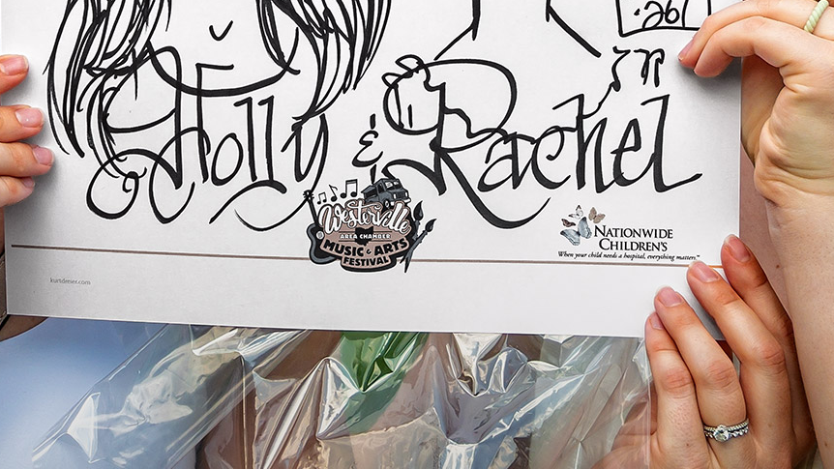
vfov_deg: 11.3
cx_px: 334
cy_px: -127
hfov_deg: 20.3
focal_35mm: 105
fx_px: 2322
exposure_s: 1/500
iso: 100
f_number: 5.6
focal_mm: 30
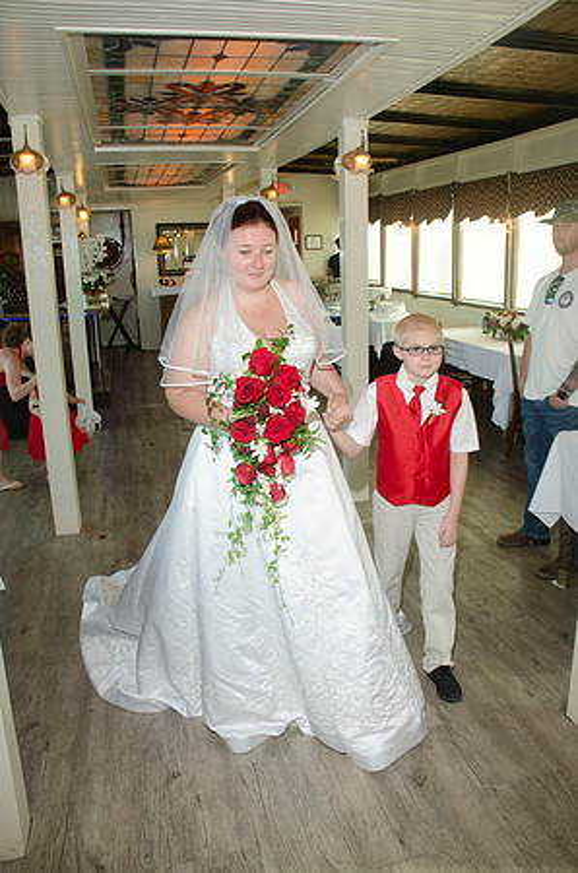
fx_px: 653
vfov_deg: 67.5
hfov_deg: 47.7
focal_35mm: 27
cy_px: 436
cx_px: 289
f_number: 5.6
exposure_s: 1/80
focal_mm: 18
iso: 400
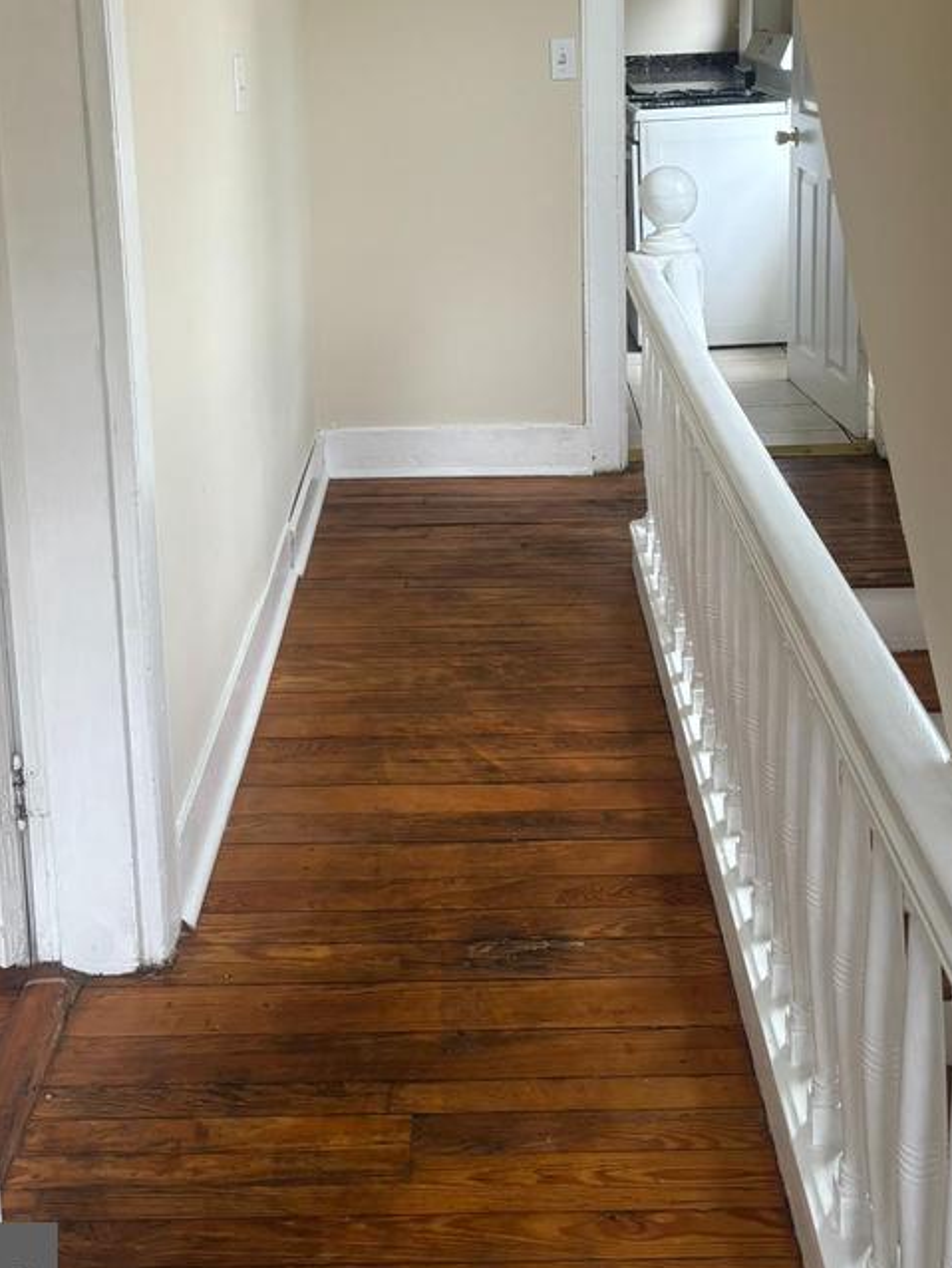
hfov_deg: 32.9
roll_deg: +0.7
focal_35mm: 44
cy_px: 262
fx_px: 1612
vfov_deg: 41.2
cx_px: 515
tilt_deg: -11.2
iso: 125
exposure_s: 1/119
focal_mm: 5.96
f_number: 1.6
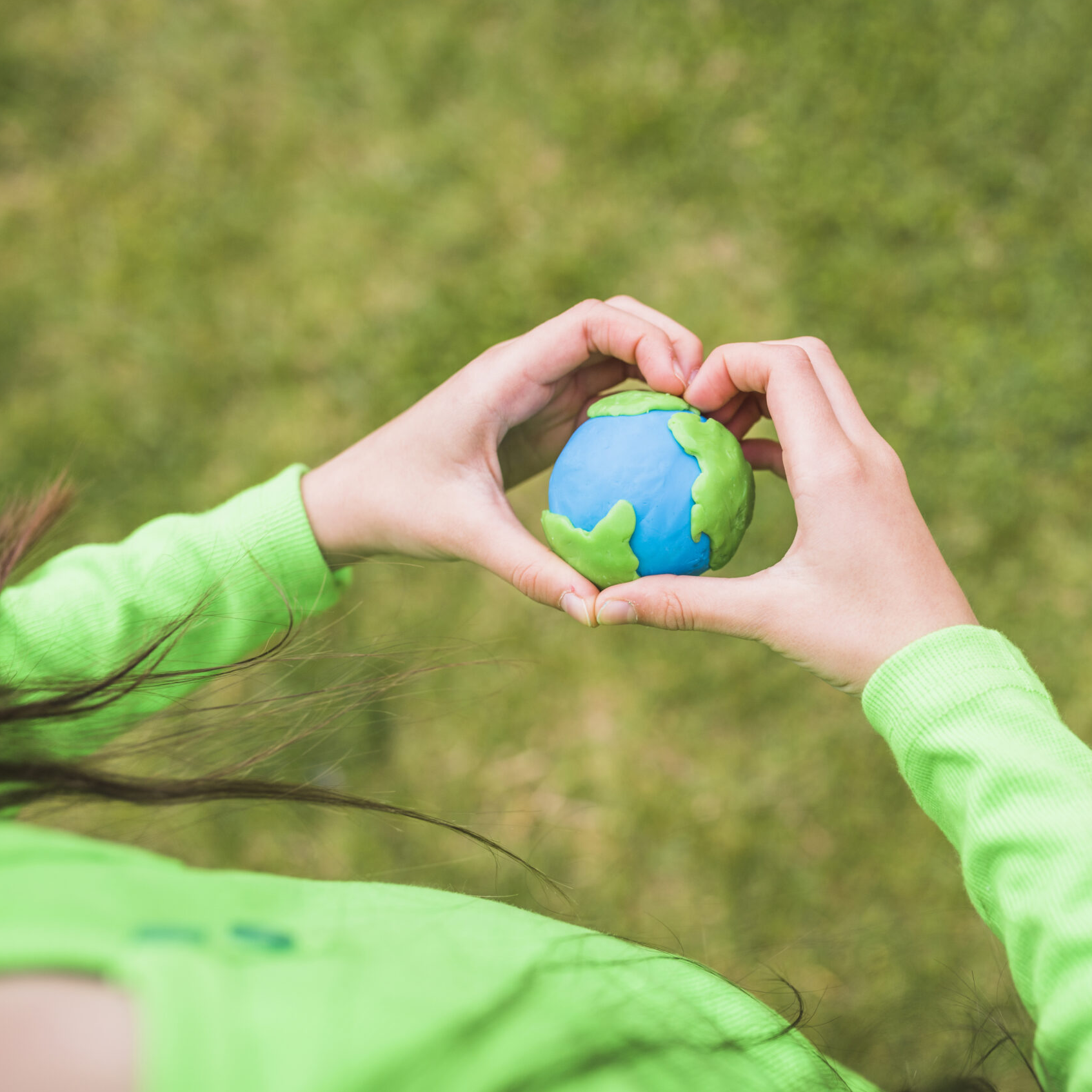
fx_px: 1606
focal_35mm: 45
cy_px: 542
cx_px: 808
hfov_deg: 36.7
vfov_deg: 37.6
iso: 250
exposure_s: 1/250
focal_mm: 35
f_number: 2.8
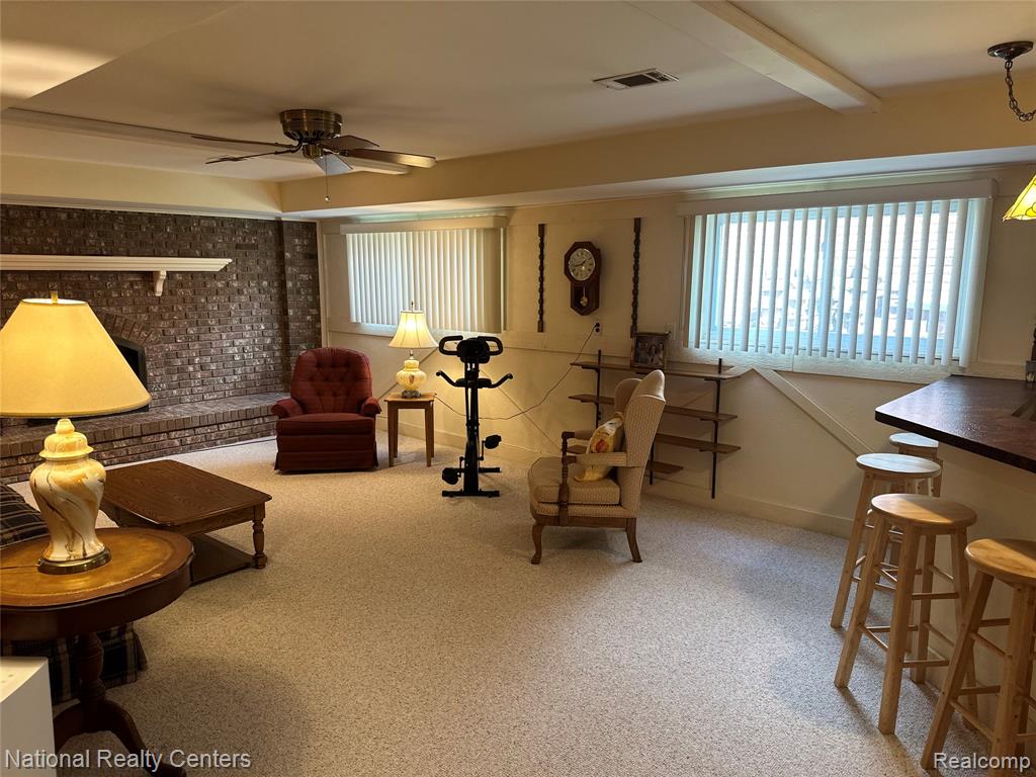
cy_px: 388
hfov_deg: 71.6
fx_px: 718
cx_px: 518
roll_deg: -0.6
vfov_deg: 56.8
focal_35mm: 24
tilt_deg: -9.0
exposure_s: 1/60
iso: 125
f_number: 1.78
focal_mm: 6.86
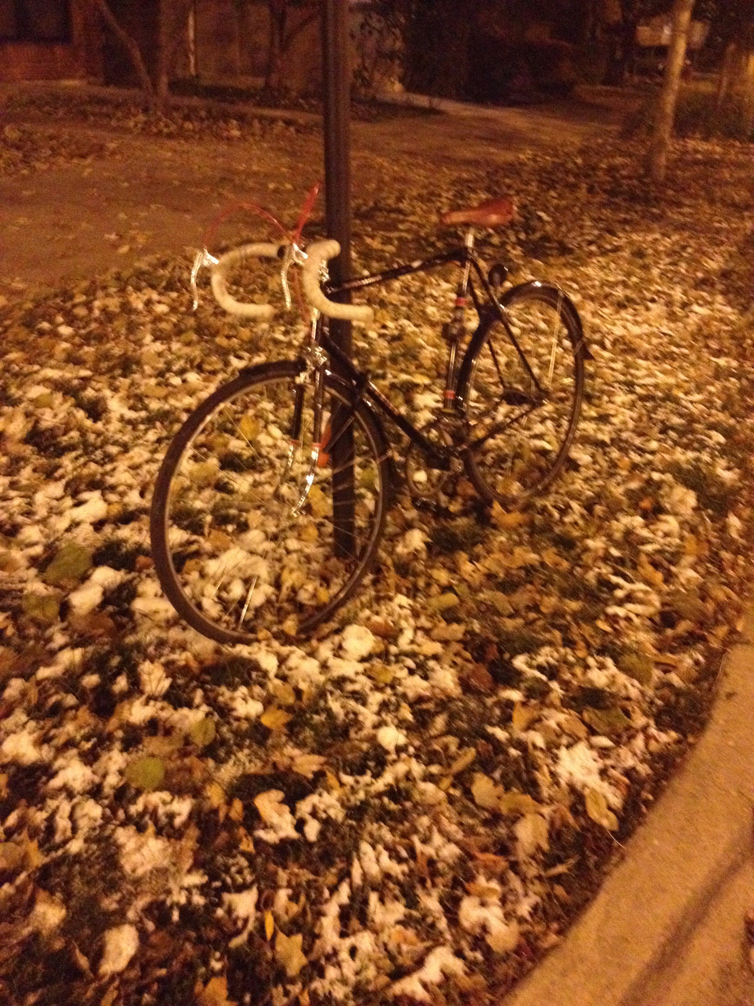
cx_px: 377
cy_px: 503
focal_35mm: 35
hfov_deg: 40.7
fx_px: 1016
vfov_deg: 52.6
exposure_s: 1/15
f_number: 2.4
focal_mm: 4.28
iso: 800
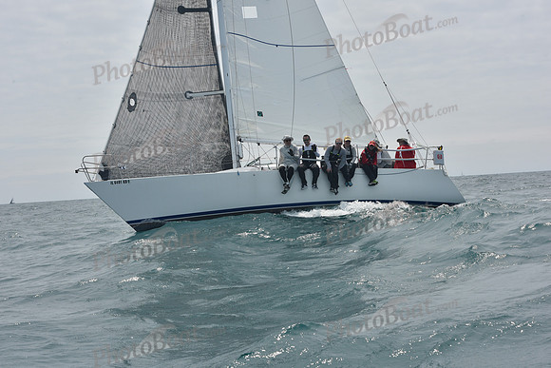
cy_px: 184
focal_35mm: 70
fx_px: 1072
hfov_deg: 28.8
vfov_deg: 19.5
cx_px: 276
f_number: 11
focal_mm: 70
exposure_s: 1/800
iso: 250
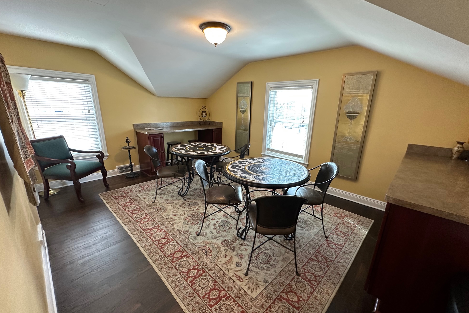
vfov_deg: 77.3
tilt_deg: -15.2
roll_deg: -1.9
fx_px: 195
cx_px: 239
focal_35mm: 15
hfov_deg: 100.4
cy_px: 162
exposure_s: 1/60
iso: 160
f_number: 2.2
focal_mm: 2.22
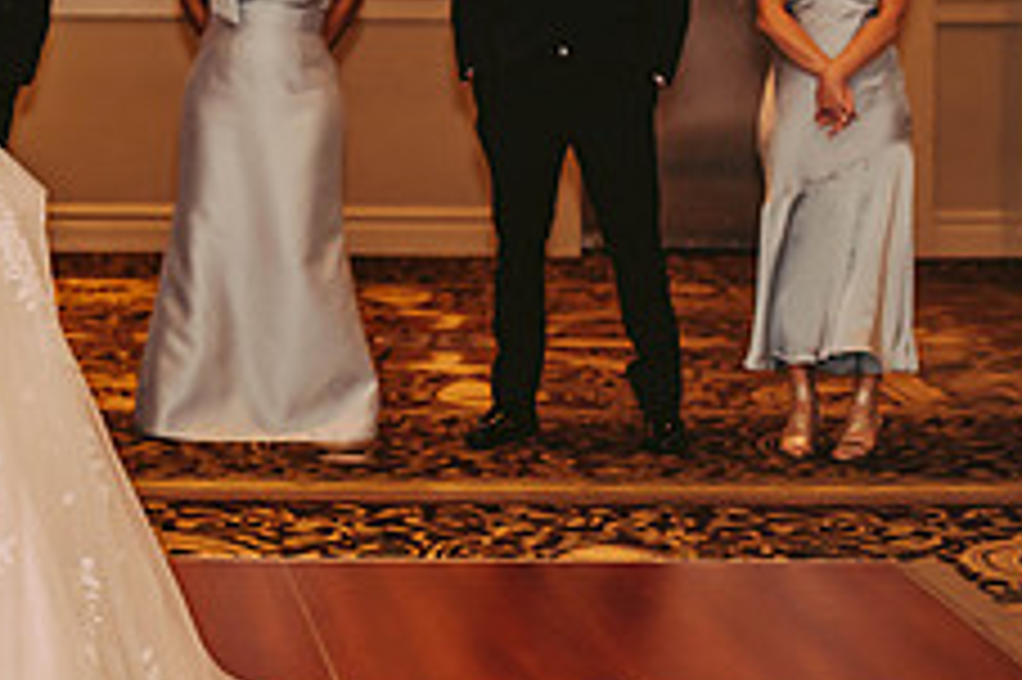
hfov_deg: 15.4
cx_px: -239
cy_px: -115
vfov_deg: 10.5
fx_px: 3631
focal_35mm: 128
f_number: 2.5
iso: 800
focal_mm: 50
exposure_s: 1/125
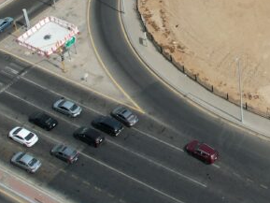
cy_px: -83
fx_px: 585
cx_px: 289
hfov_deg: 24.4
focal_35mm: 75
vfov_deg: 18.0
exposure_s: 1/2500
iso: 110
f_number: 2.8
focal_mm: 8.38
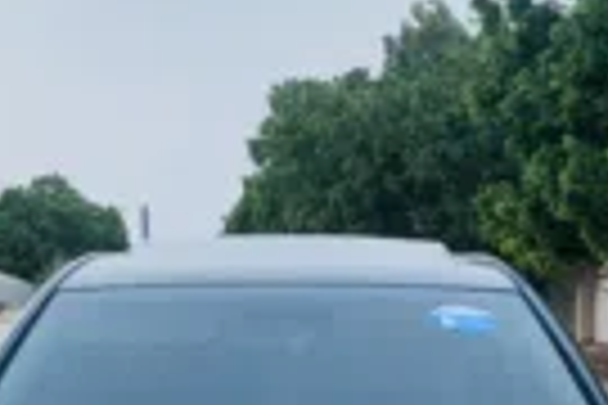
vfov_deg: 15.1
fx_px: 1351
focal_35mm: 80
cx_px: 288
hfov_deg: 25.4
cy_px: 698
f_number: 1.8
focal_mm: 4.25
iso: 100
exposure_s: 1/81
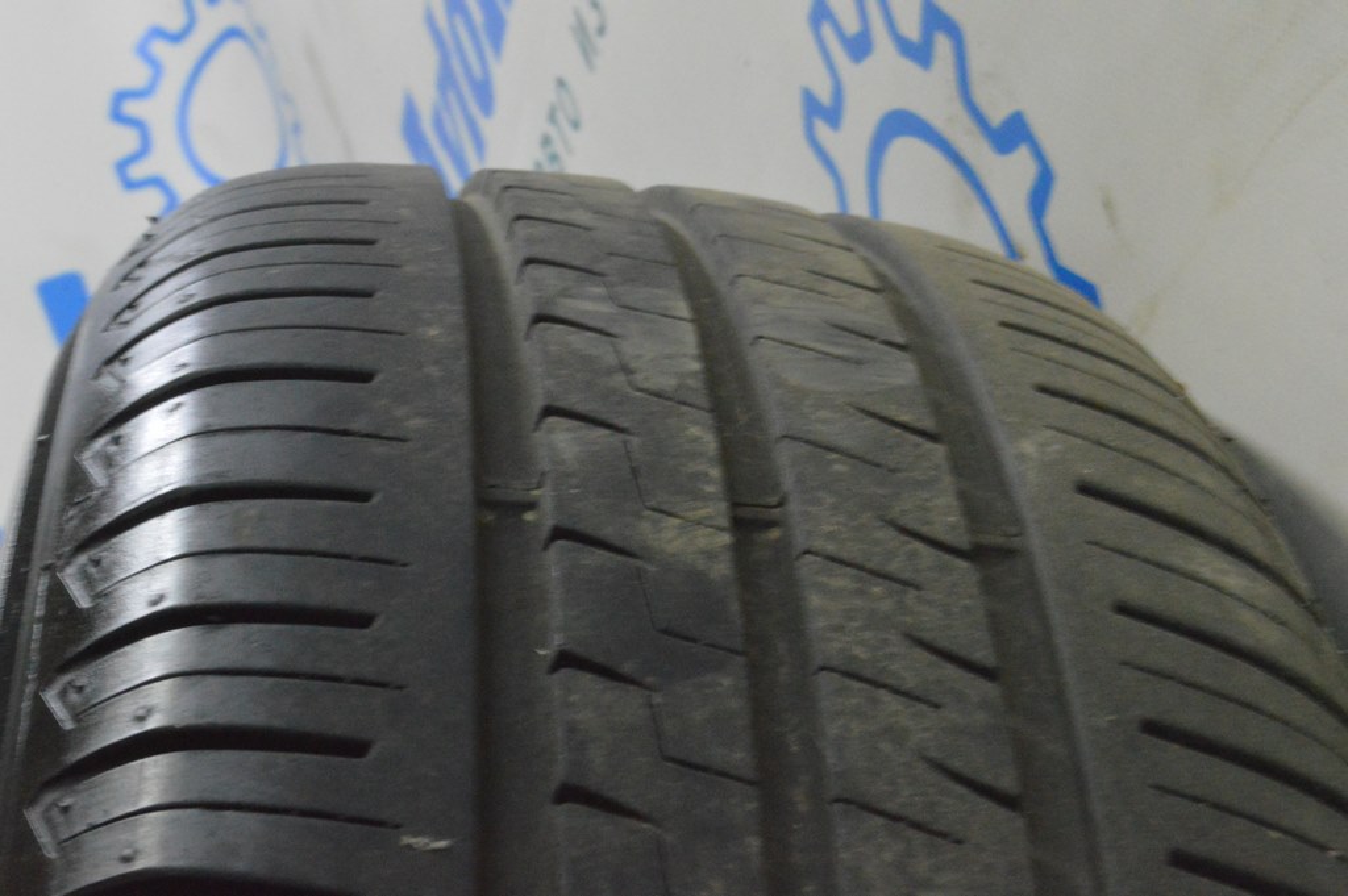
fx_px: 3087
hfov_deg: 24.6
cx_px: 674
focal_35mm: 82
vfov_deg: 16.5
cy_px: 448
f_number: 20
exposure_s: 1/20
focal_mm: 55
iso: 6400
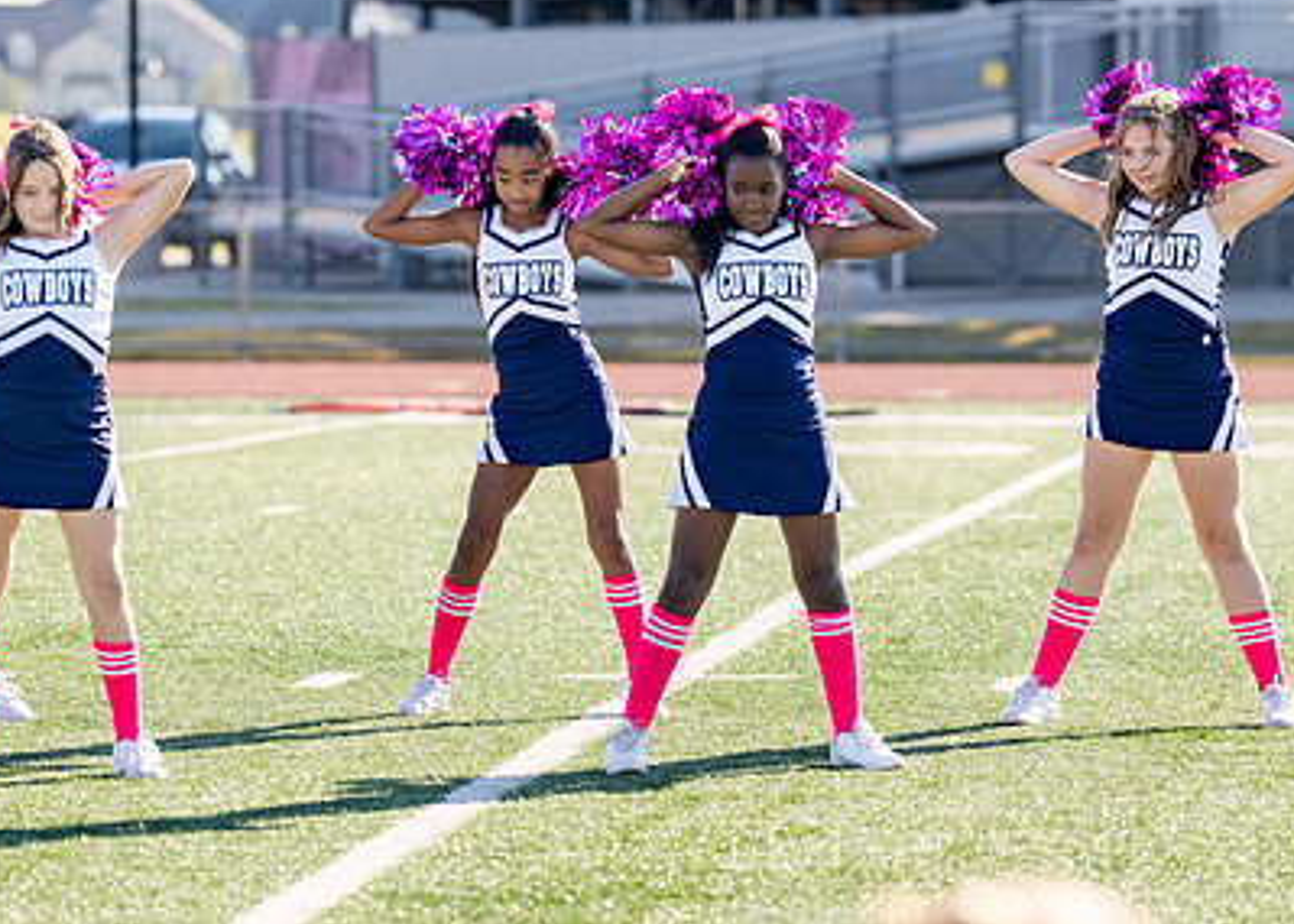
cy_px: 303
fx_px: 9445
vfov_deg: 5.6
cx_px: 456
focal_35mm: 257
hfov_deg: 7.8
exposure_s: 1/1250
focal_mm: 130
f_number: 2.8
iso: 160
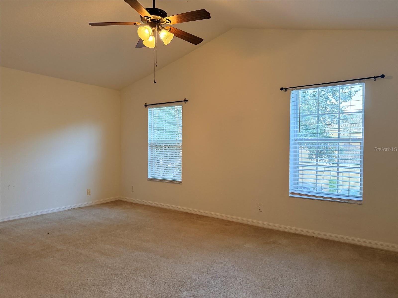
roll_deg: +0.6
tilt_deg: -0.6
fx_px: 276
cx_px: 199
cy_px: 149
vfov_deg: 56.8
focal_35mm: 24
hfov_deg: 71.6
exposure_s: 1/120
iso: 200
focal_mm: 6.76
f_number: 1.78
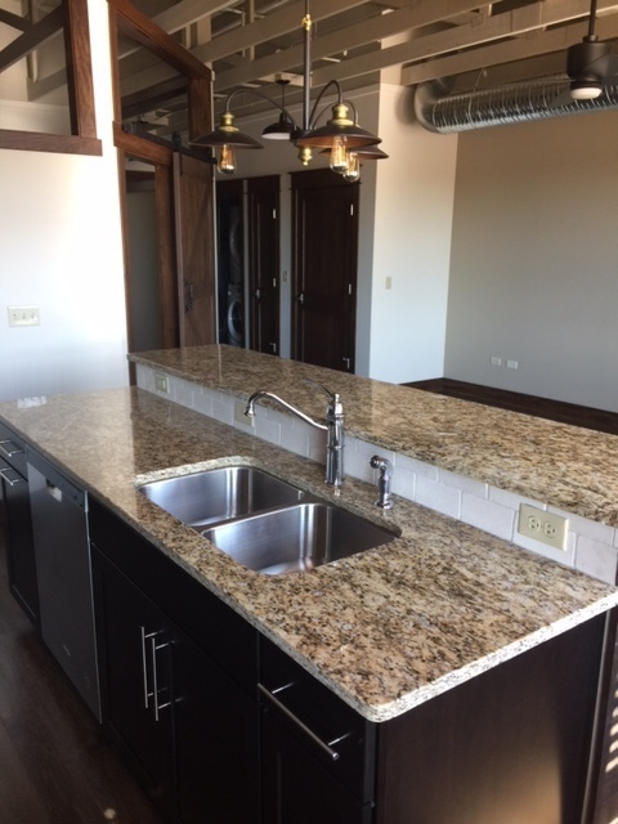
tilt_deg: -13.5
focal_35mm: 29
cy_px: 412
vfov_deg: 61.7
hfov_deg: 48.2
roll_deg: -0.1
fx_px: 690
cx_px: 309
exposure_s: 1/15
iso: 32
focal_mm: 4.15
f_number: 2.2
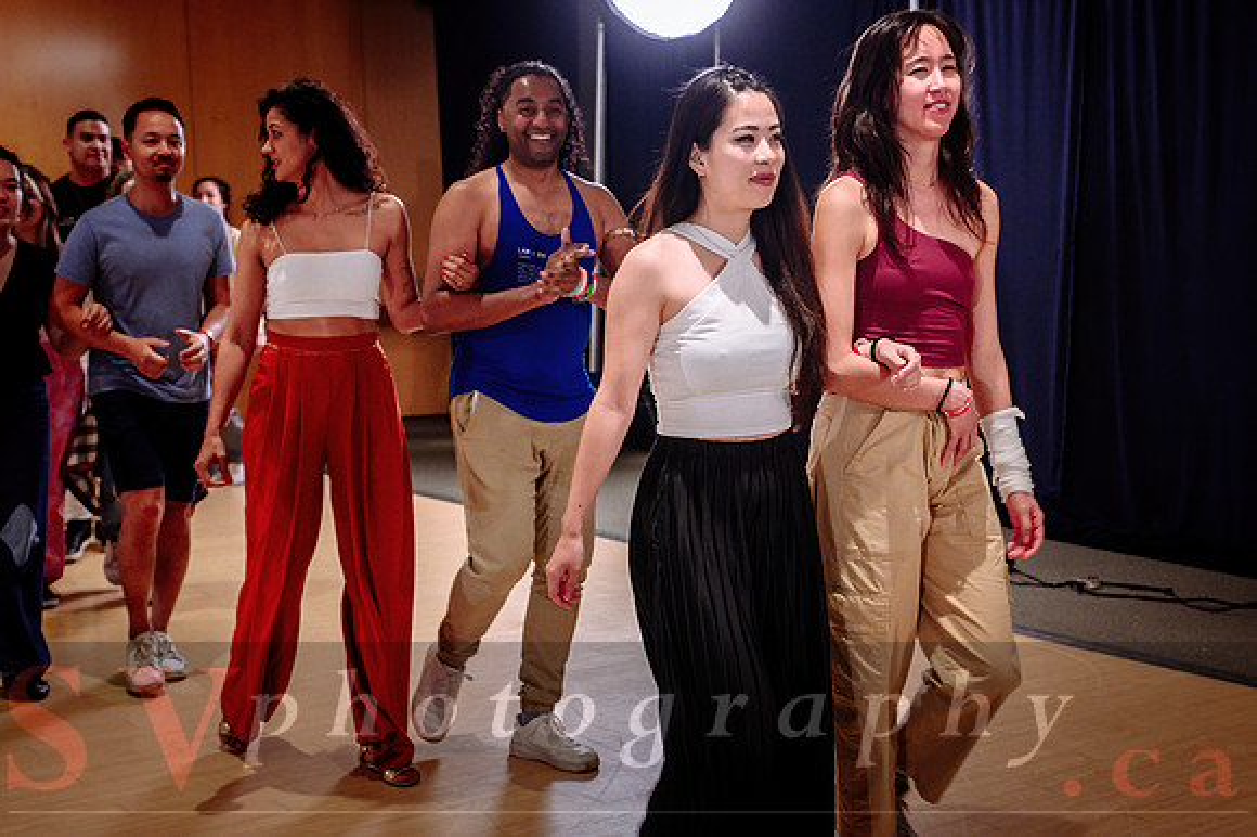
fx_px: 1772
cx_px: 665
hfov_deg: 39.0
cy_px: 414
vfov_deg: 26.6
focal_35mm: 51
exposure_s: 1/160
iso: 1250
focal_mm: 32
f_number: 3.2
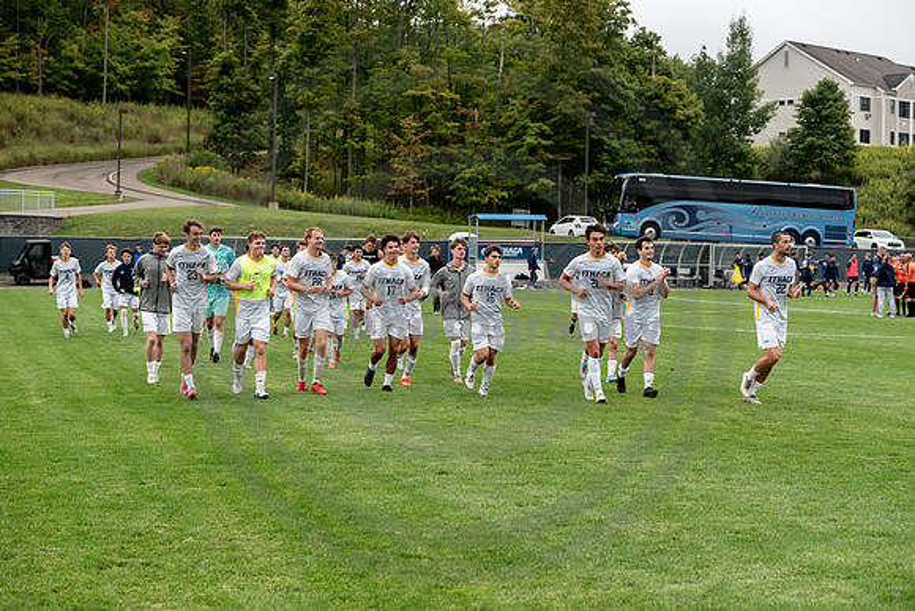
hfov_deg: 28.6
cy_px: 306
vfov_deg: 19.3
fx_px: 1797
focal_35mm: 71
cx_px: 458
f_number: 4.5
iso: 320
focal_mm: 70
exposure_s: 1/320
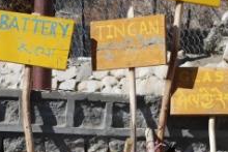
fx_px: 1065
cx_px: 134
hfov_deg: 12.2
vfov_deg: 8.2
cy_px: 90
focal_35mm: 168
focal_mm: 55
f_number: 9
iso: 100
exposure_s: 1/320
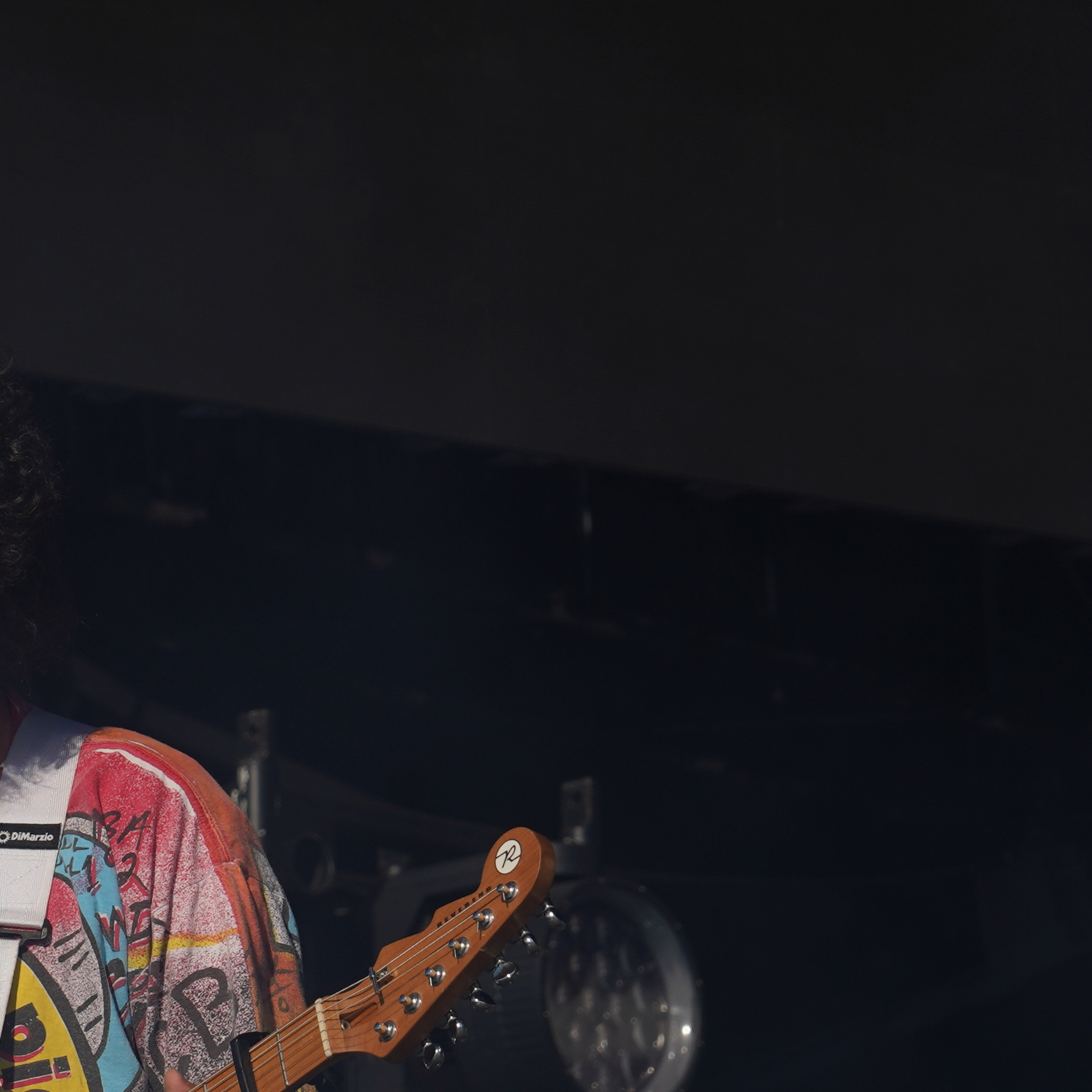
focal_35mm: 282
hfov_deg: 6.2
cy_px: 460
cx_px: -18
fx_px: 10065
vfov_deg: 6.2
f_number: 8
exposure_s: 1/640
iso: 100
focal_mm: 105
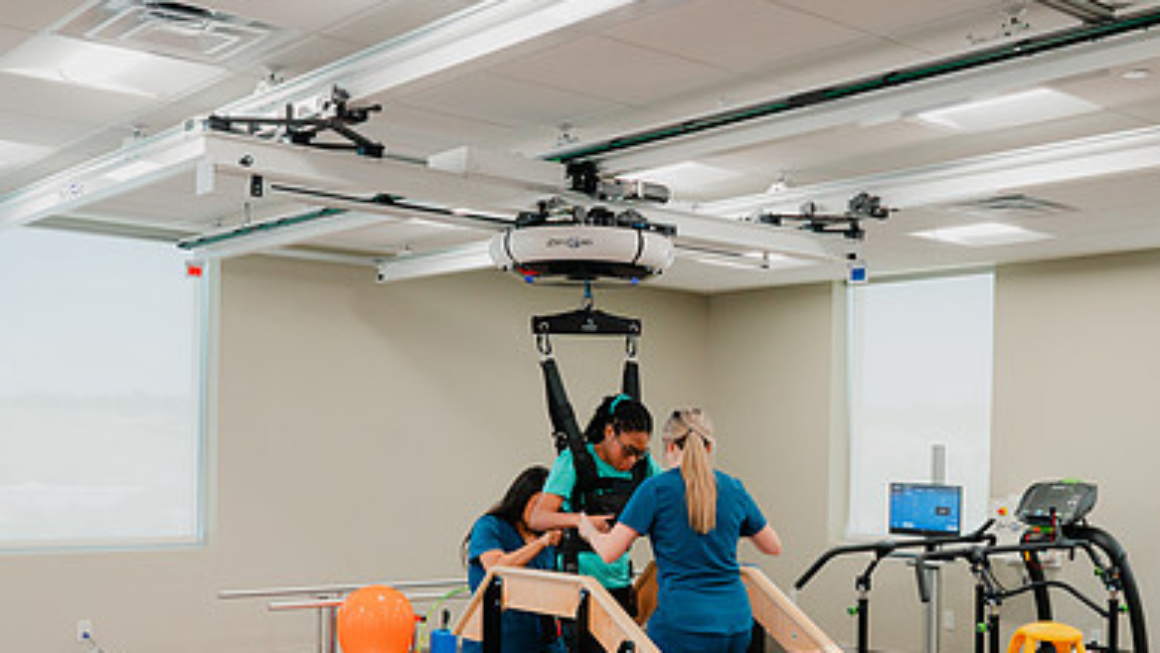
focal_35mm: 46
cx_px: 686
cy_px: 477
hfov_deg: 44.4
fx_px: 1415
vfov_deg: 25.7
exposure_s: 1/160
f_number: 5.6
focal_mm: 29.5
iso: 1000
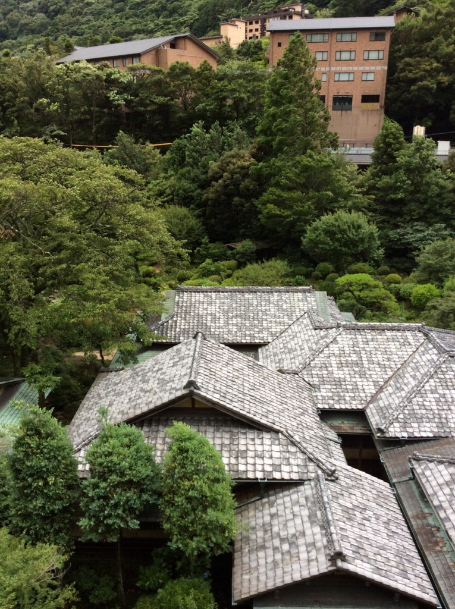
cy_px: 304
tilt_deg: -20.9
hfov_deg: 44.1
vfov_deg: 56.9
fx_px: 562
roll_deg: +0.7
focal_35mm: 32
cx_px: 228
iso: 32
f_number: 2.4
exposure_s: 1/120
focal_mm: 3.3
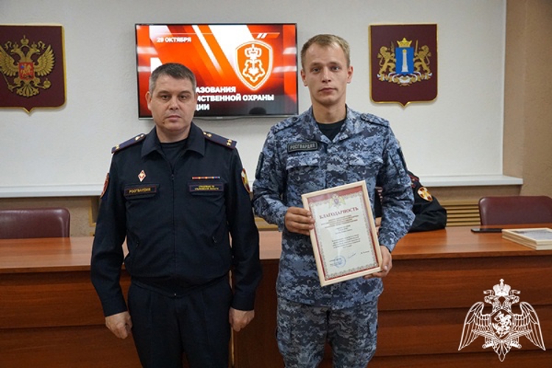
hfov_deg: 46.4
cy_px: 184
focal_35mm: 42
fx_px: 644
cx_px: 276
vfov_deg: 31.9
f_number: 4.5
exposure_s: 1/160
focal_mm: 28
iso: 4000
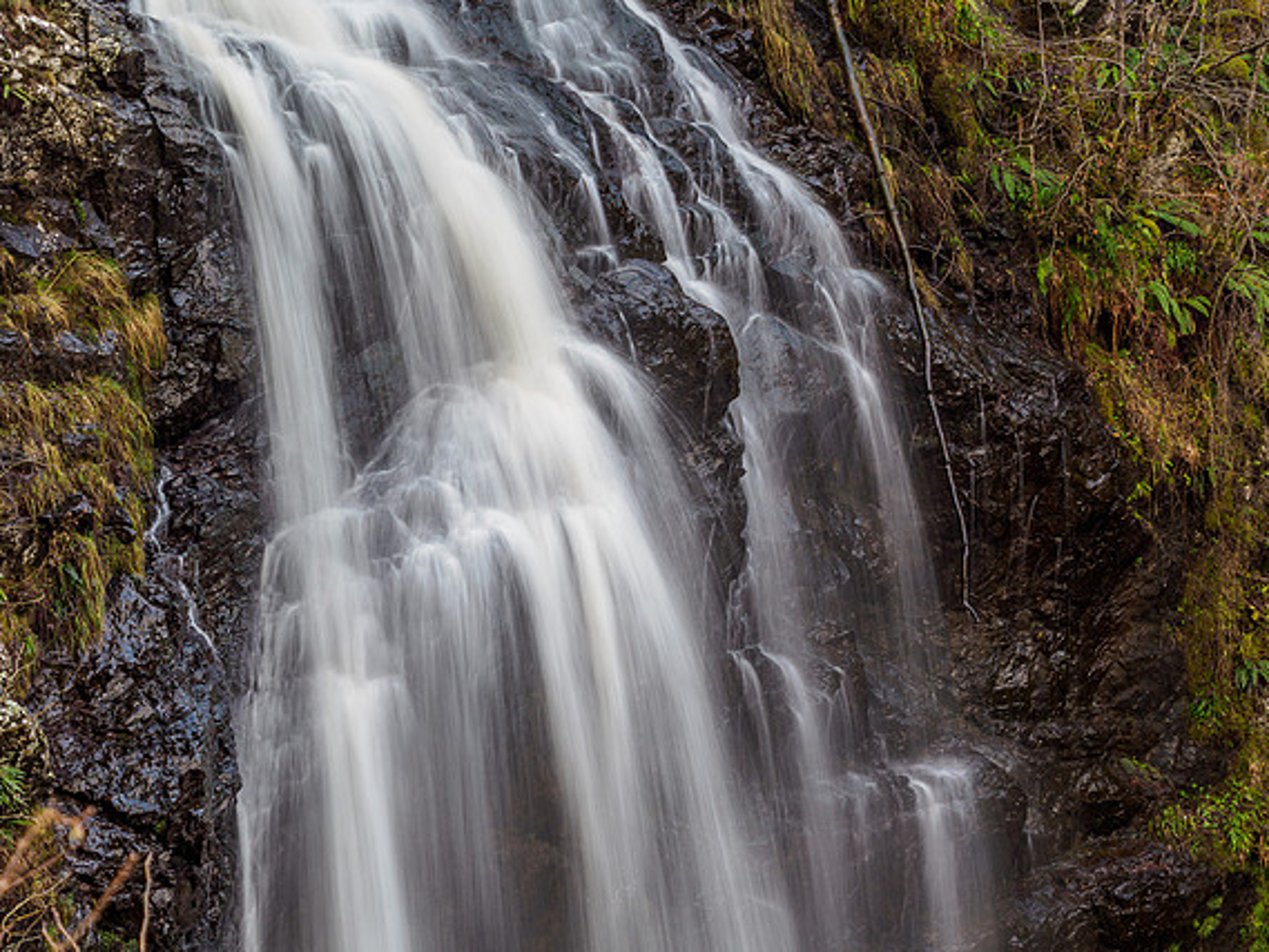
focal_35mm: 163
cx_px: 645
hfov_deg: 12.1
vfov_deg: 9.1
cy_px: 480
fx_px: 5977
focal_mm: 80
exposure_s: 1/4
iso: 64
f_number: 7.1
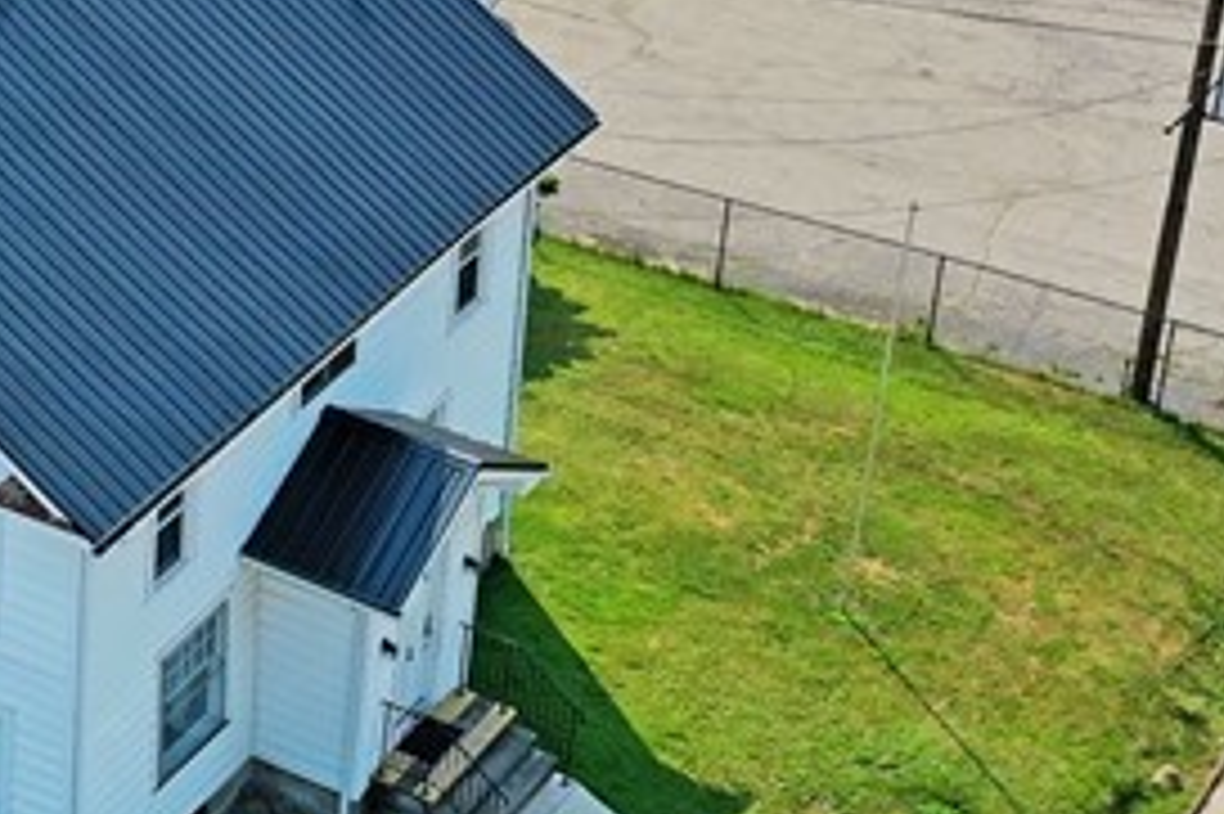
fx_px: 3806
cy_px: 72
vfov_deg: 12.1
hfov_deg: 17.1
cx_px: -410
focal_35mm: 112
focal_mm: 10.26
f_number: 5.6
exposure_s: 1/400
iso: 100
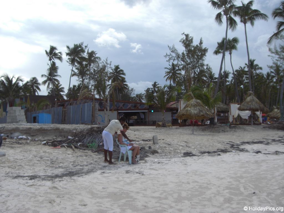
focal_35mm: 38
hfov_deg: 49.0
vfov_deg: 37.7
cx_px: 142
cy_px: 106
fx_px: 312
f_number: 2.7
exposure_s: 1/1000
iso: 64
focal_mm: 6.2
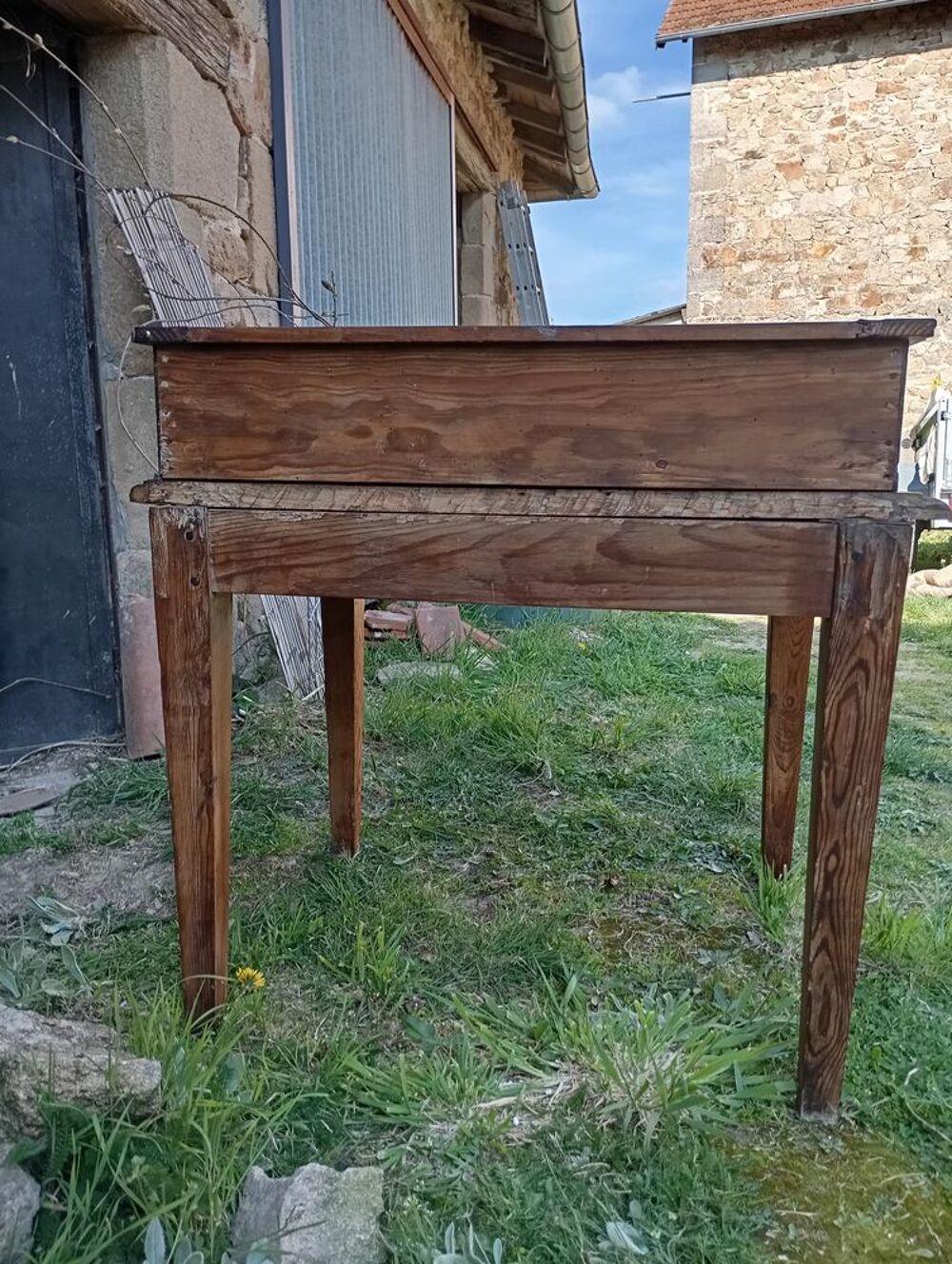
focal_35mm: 28
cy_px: 632
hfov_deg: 49.9
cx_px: 476
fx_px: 1024
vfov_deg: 63.4
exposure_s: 1/100
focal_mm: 4.27
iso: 122
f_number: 1.8
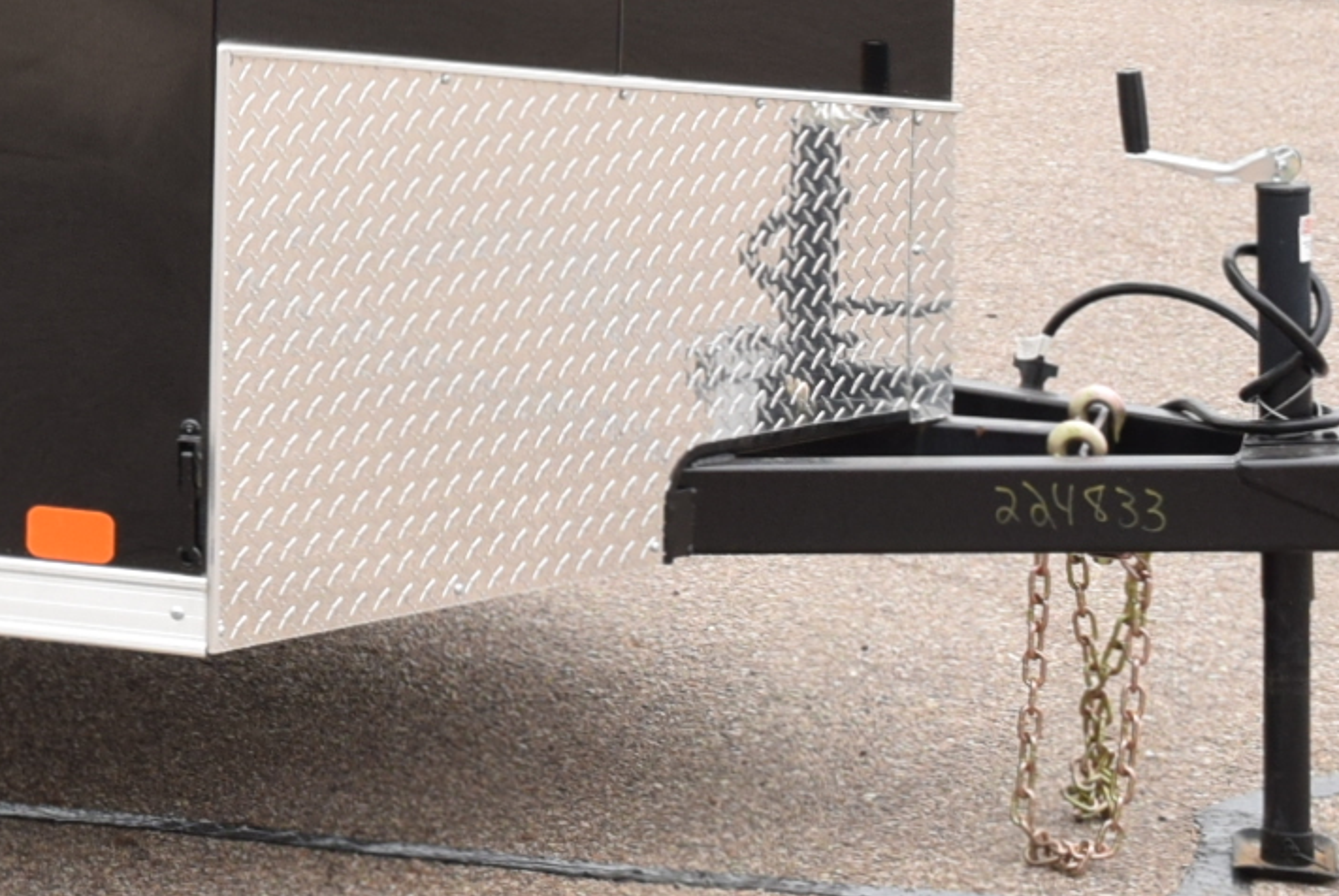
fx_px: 5404
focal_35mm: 145
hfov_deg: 13.0
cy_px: -273
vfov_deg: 9.3
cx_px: -910
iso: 400
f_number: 7.1
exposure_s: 1/200
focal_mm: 23
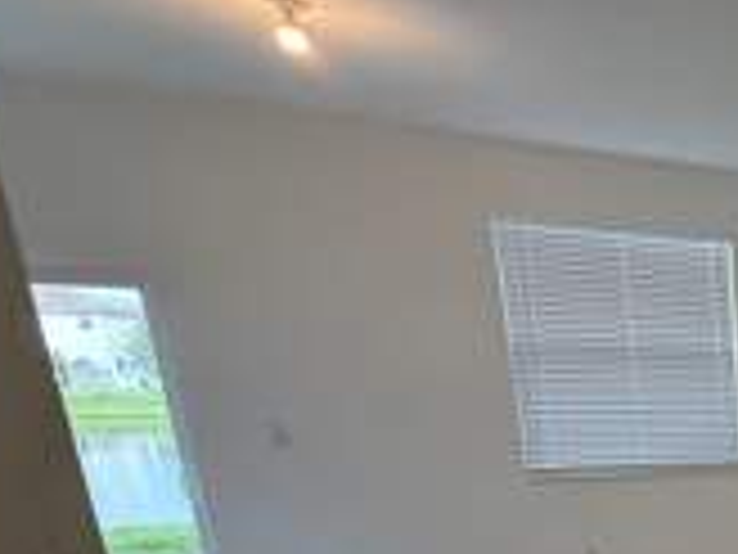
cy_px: 626
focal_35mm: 41
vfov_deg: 30.9
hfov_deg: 31.8
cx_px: 1012
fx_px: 874
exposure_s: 1/120
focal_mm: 2.22
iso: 200
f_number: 2.2
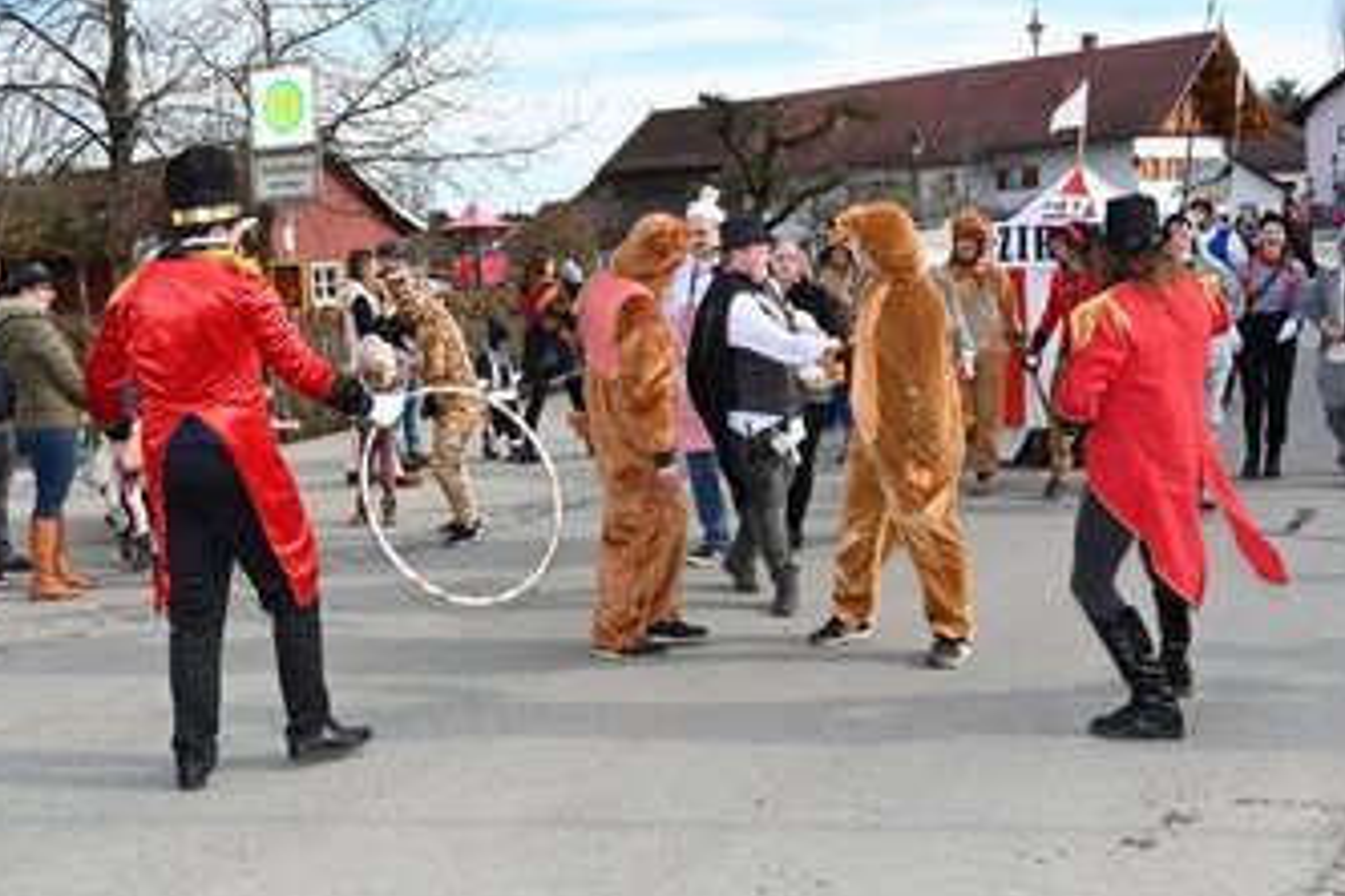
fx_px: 1569
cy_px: 464
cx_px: 590
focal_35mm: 42
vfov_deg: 31.9
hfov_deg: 46.3
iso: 1000
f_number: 20
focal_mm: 35
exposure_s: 1/200
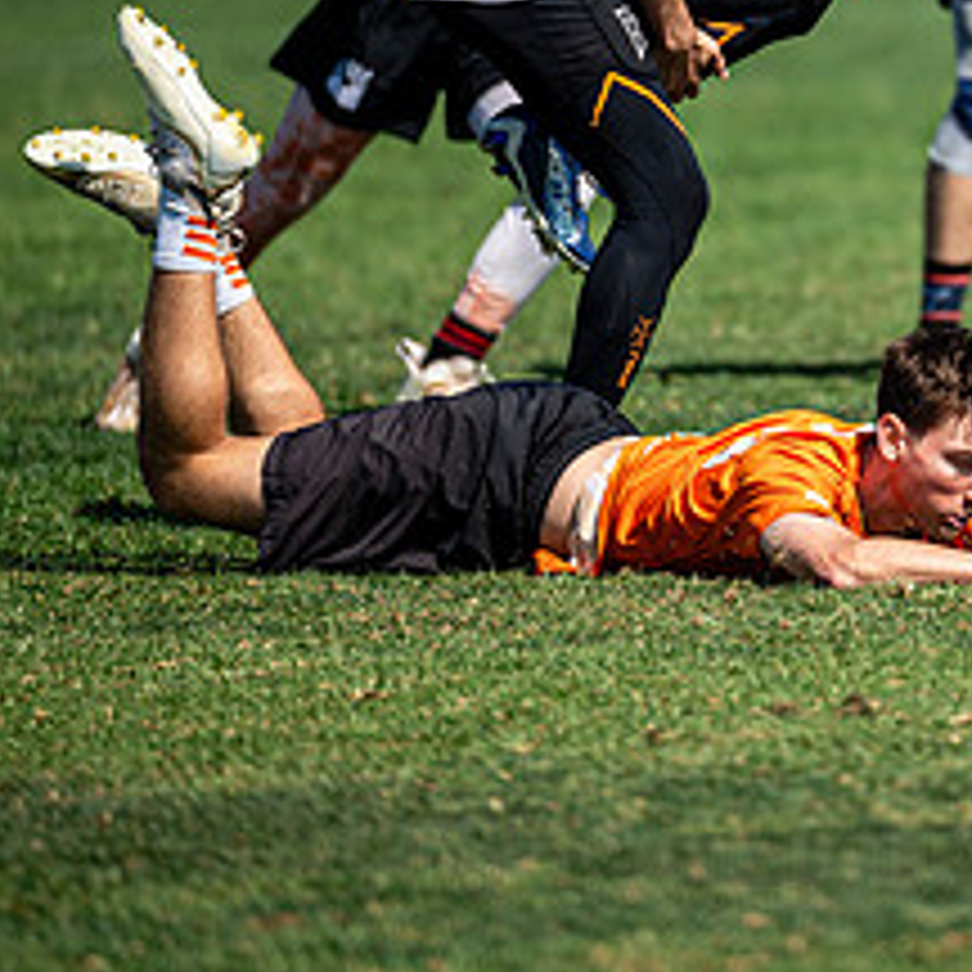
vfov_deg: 2.6
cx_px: 1035
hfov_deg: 2.6
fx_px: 21793
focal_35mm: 686
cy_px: 119
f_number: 3.2
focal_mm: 300
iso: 160
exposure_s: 1/2500
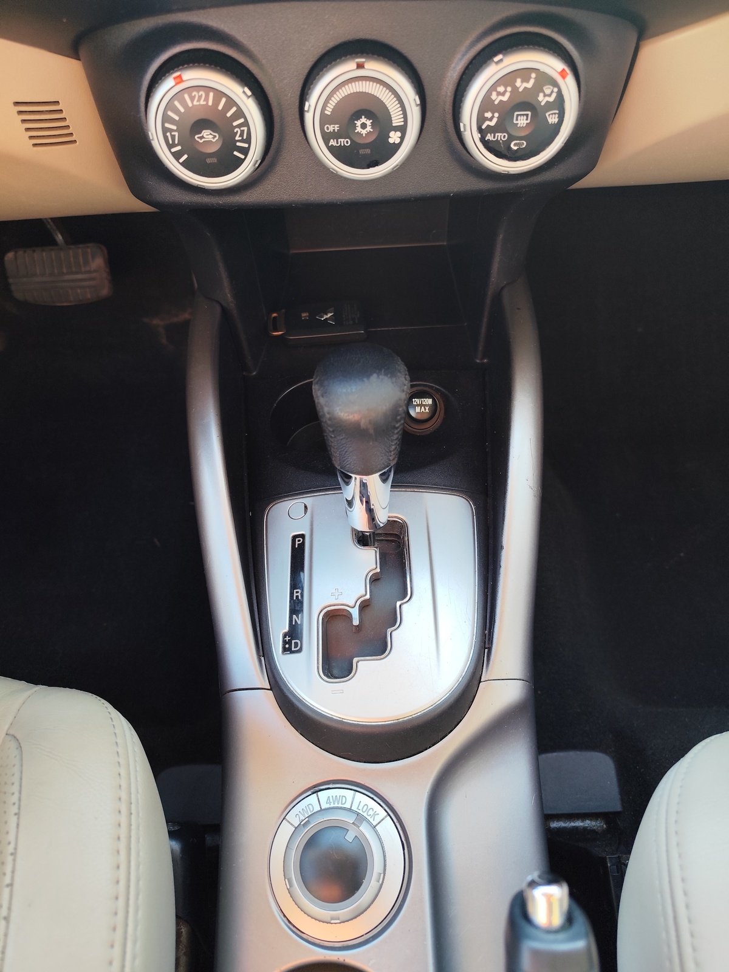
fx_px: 646
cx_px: 364
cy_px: 486
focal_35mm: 23
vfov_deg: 73.9
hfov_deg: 58.9
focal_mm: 6.14
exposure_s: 1/50
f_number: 1.65
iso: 160
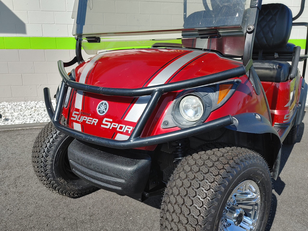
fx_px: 231
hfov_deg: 67.3
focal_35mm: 26
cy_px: 116
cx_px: 154
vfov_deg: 53.1
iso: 50
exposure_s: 1/1299
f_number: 1.8
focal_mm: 4.81
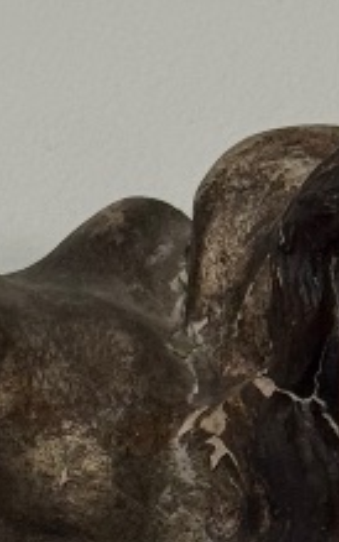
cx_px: 485
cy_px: 661
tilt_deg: +15.2
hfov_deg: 4.7
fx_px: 4122
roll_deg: -0.7
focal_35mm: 279
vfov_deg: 7.5
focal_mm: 6.76
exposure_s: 1/121
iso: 80
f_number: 1.78
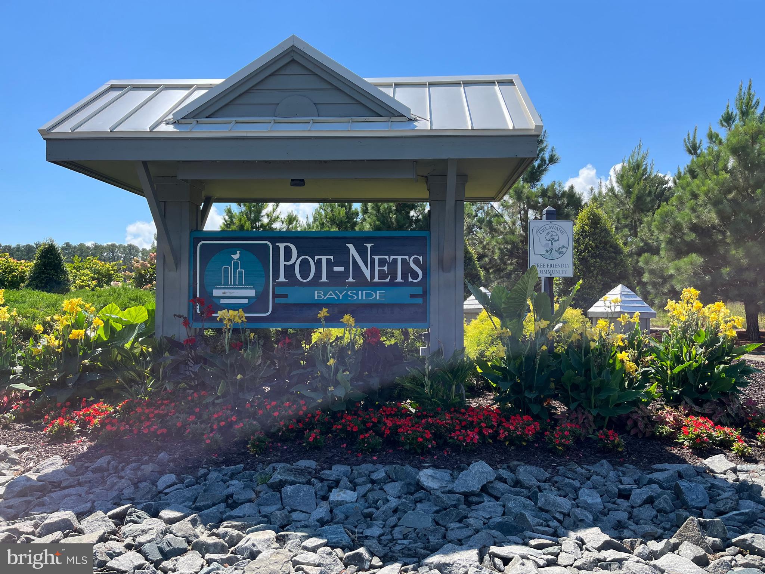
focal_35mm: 26
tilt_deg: +3.4
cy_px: 287
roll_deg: -1.2
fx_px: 575
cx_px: 382
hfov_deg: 67.3
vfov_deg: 53.1
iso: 50
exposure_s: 1/2513
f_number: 1.6
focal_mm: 5.1
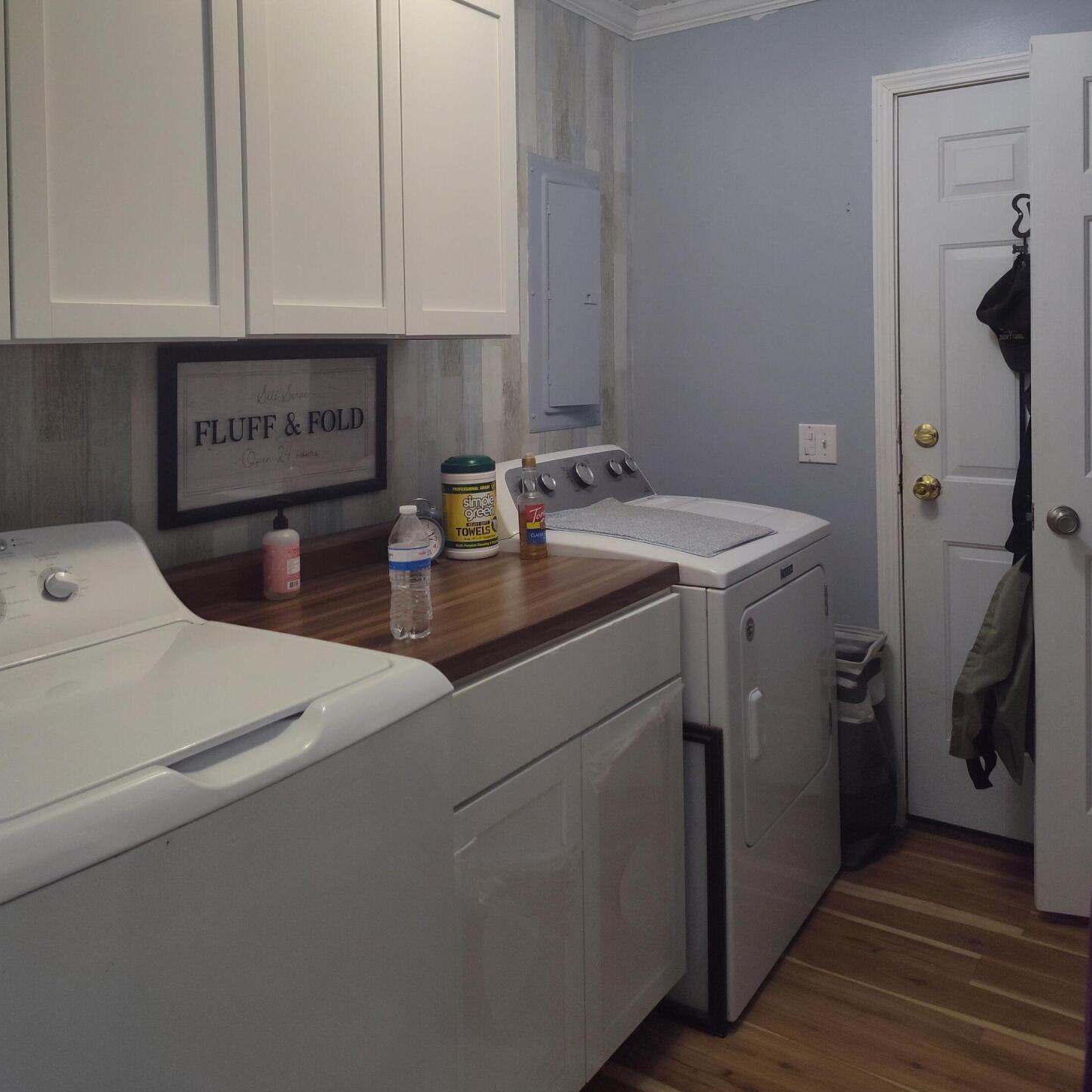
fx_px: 999
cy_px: 355
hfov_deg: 57.3
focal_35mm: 28
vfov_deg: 56.0
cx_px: 530
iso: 422
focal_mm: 5.56
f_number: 1.8
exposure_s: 1/120
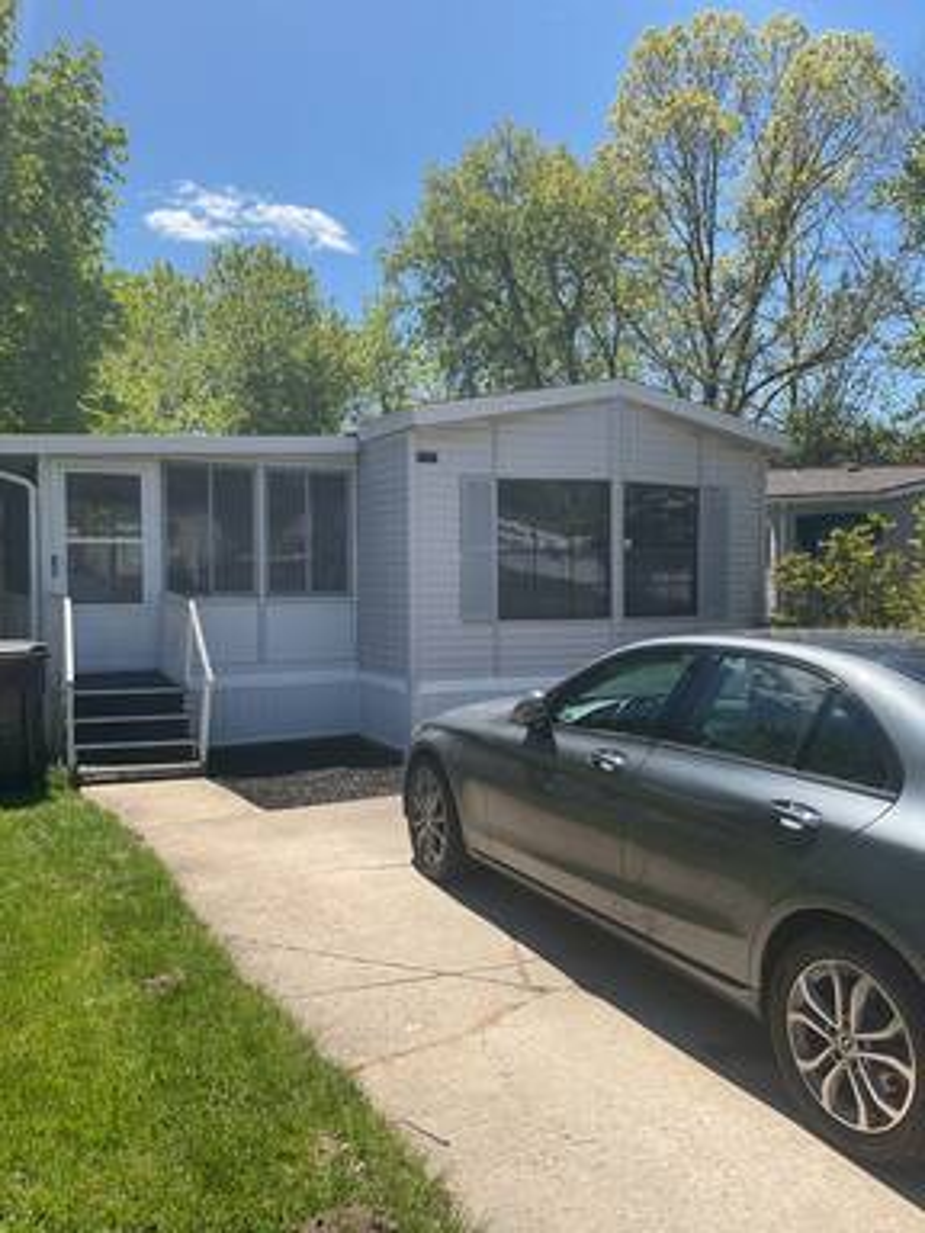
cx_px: 462
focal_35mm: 29
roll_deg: -0.4
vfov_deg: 61.7
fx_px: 1033
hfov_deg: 48.2
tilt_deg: -4.0
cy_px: 616
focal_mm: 3
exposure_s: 1/1675
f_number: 1.8
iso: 16
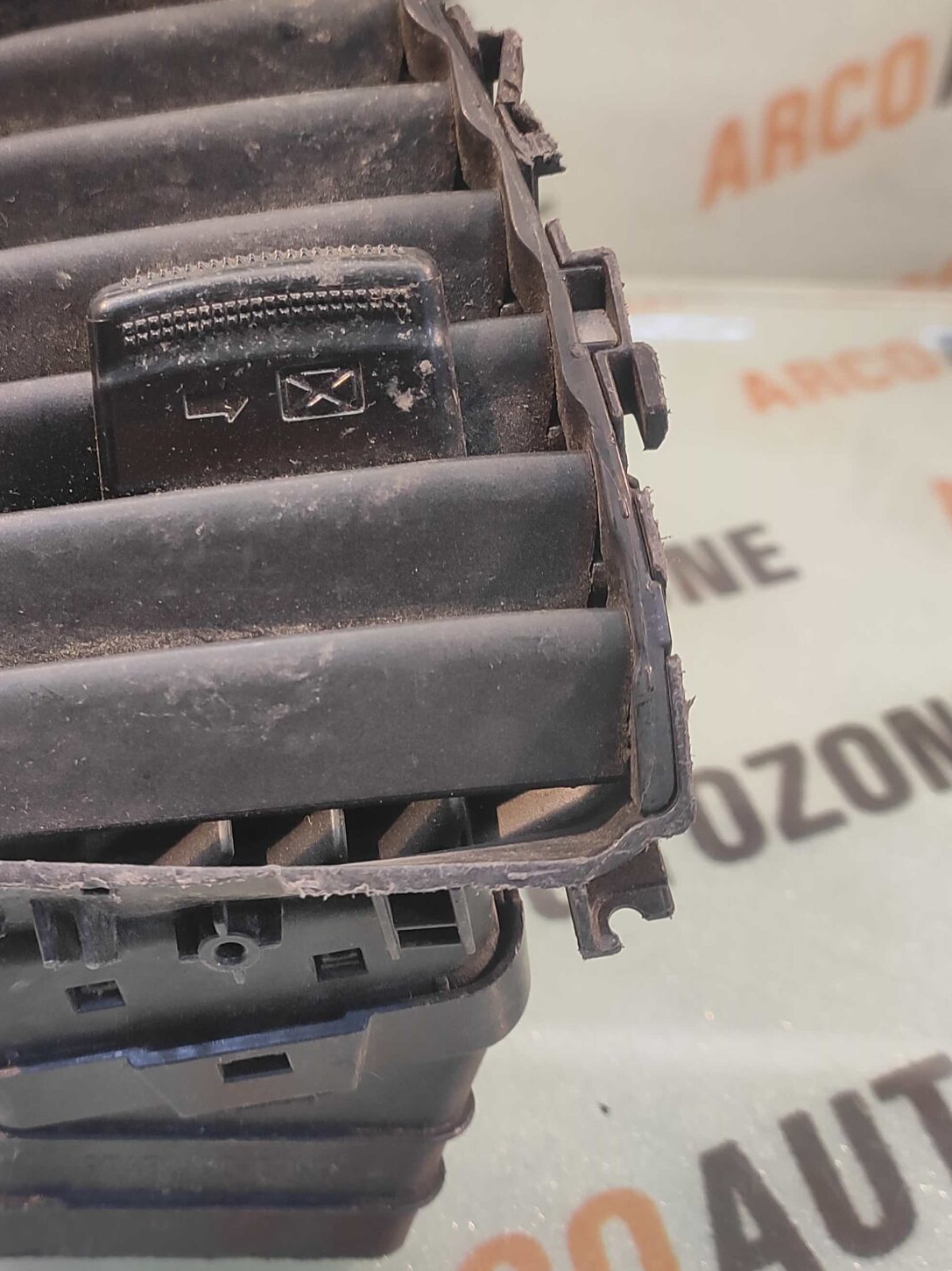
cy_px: 590
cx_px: 214
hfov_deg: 44.8
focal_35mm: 30
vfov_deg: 59.9
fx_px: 1100
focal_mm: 4.74
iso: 208
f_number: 1.79
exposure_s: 1/33
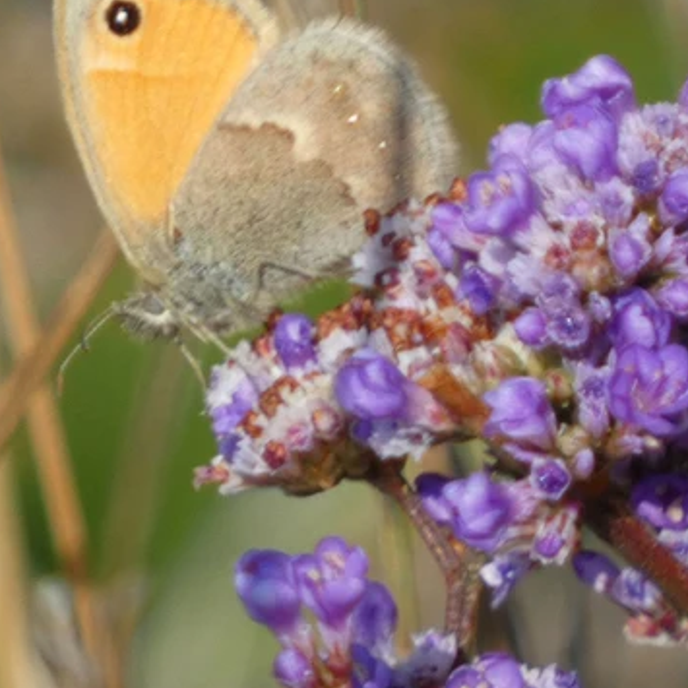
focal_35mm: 1913
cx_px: 407
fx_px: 43016
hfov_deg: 0.9
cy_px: 252
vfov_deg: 0.9
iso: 125
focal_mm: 215
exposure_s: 1/320
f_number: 5.9
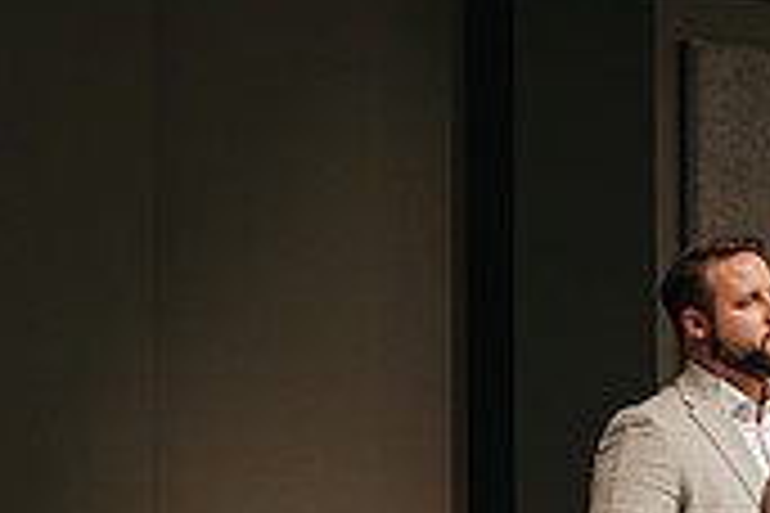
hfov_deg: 8.7
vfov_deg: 6.0
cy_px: 510
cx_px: 1170
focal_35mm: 230
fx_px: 4919
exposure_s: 1/200
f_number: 3.2
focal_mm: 50
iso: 640
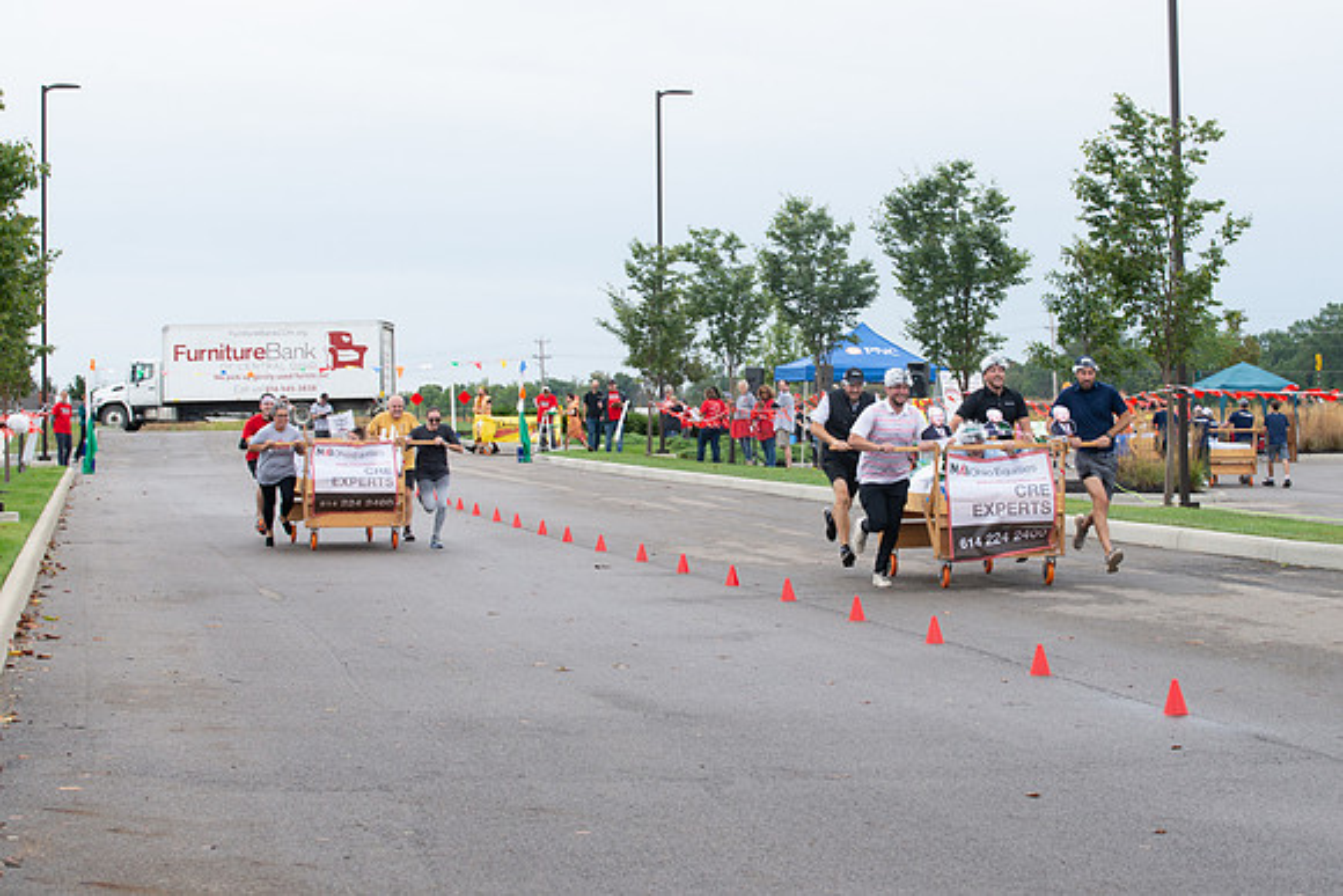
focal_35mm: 81
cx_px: 758
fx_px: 3024
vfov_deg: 16.9
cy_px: 405
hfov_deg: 25.0
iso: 640
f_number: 9
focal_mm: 70
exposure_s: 1/250
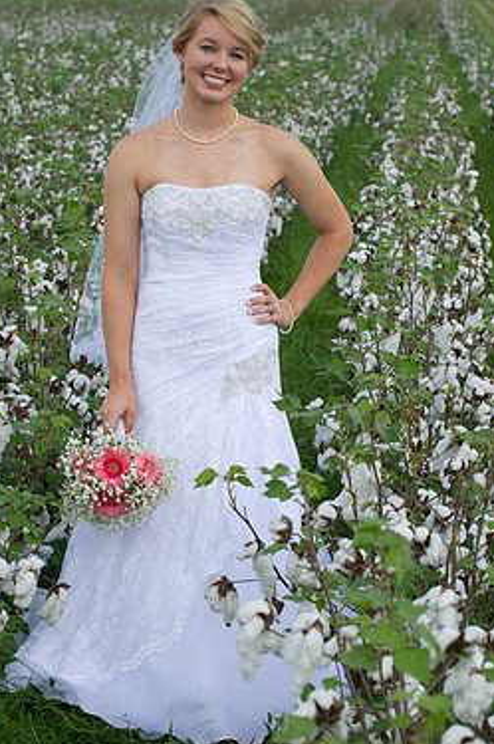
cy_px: 429
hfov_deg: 12.0
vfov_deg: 18.0
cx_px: 215
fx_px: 2353
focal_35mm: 114
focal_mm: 95
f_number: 6.3
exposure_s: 1/200
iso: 160
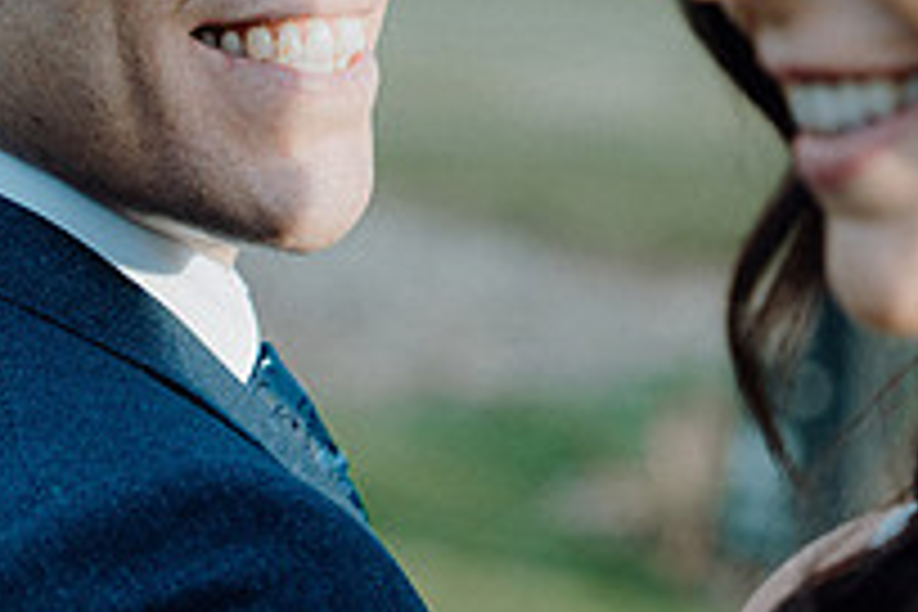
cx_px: 774
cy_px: 164
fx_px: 5074
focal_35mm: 199
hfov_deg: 10.3
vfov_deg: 6.9
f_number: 3.5
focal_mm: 70
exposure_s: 1/640
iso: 320
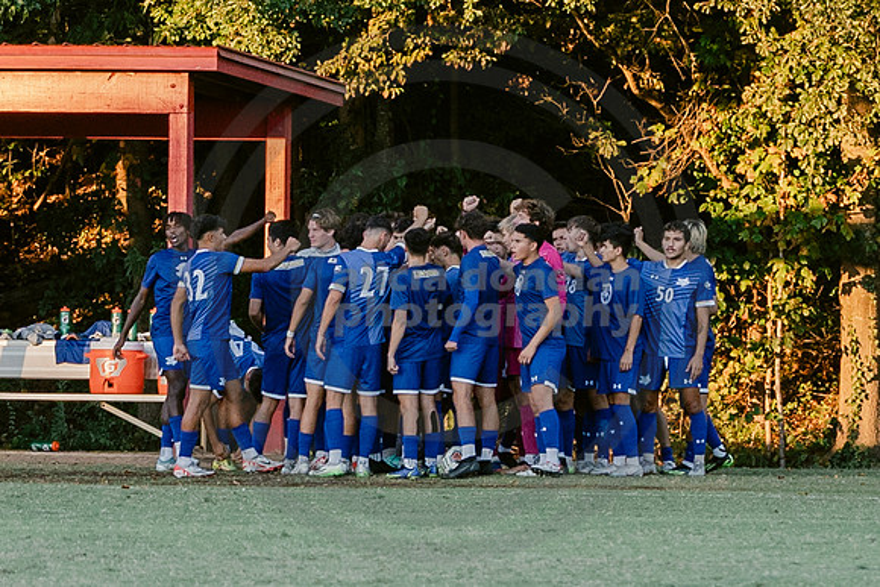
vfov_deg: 3.1
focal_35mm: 442
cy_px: 306
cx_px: 517
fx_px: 10816
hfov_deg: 4.7
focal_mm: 90
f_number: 5
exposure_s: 1/320
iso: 640
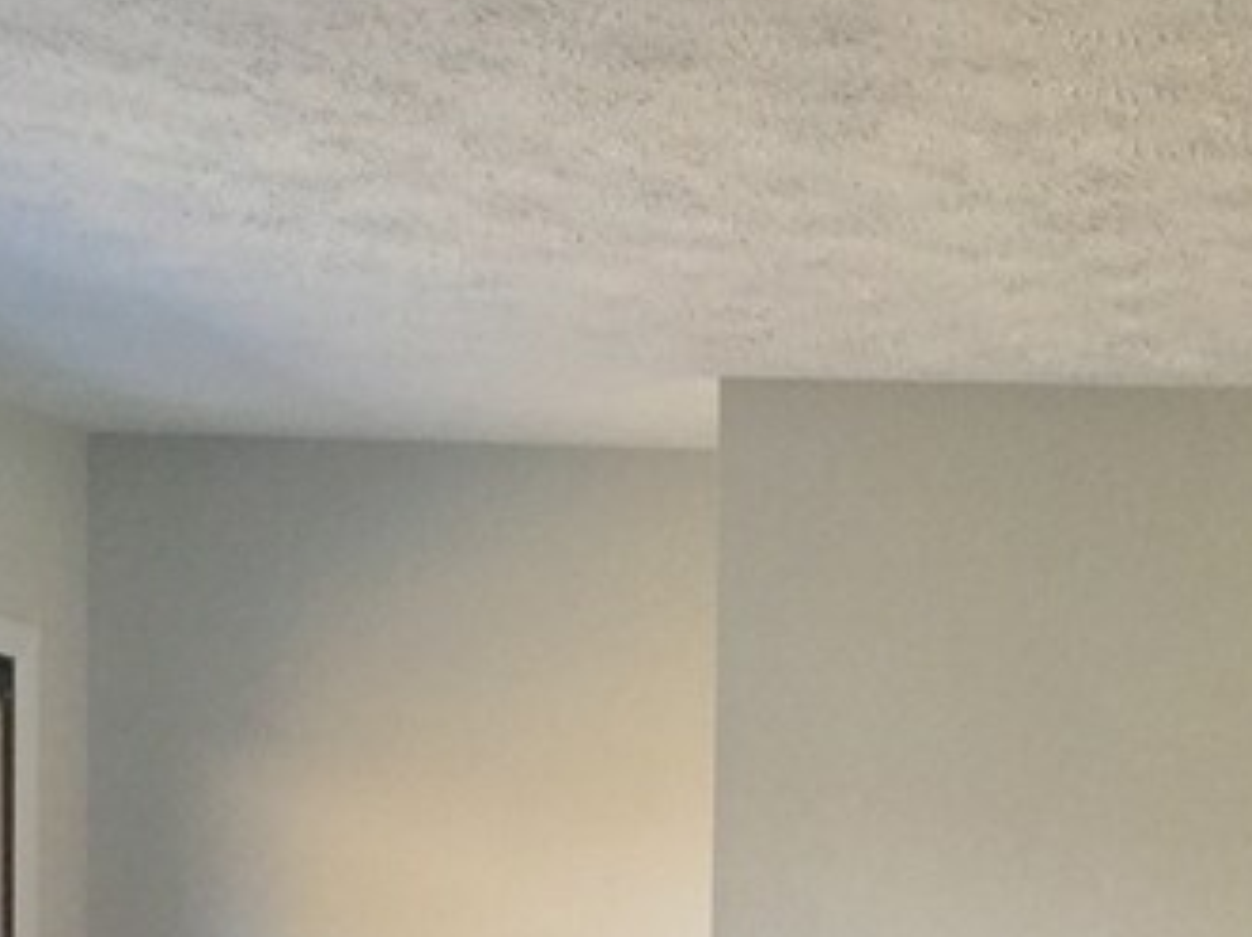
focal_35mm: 90
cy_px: 1214
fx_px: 3253
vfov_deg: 15.6
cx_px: 1362
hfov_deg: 20.8
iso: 64
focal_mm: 4.15
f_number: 2.2
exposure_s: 1/15
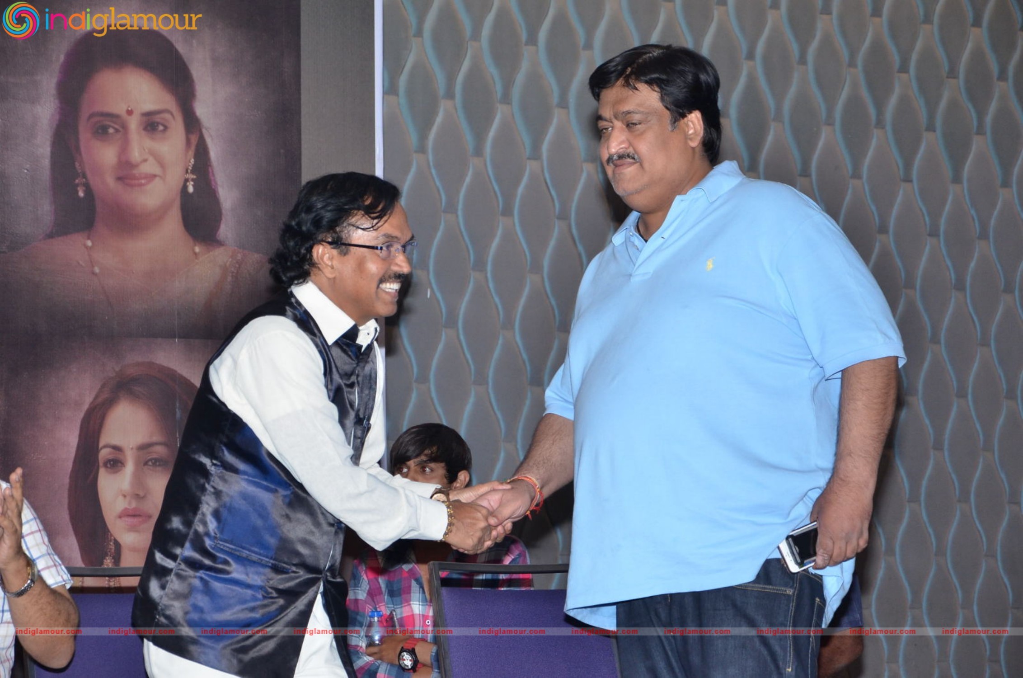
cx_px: 512
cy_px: 339
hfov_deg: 14.9
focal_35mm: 138
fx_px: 3914
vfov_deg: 9.9
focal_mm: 92
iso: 1000
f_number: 5.6
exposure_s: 1/125
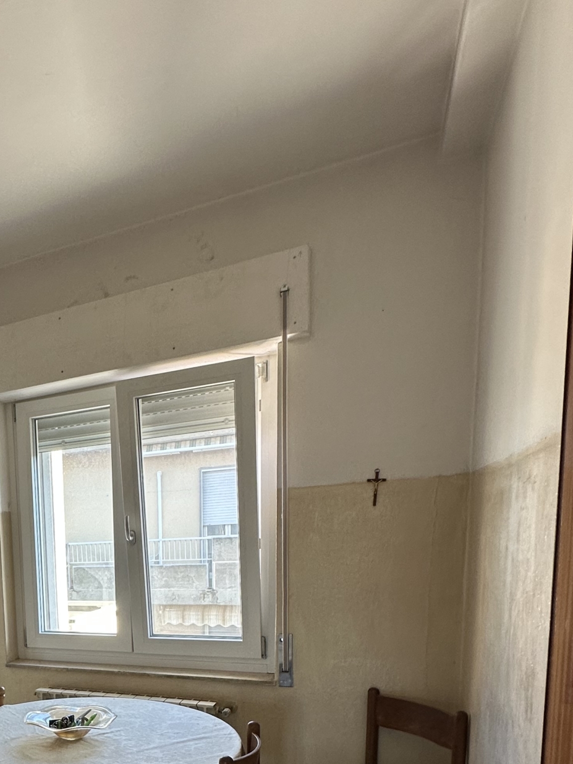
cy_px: 625
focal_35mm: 29
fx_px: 640
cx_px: 27
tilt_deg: -7.6
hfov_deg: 42.9
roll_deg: +2.9
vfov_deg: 56.6
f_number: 2.2
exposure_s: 1/99
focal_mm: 2.22
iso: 100
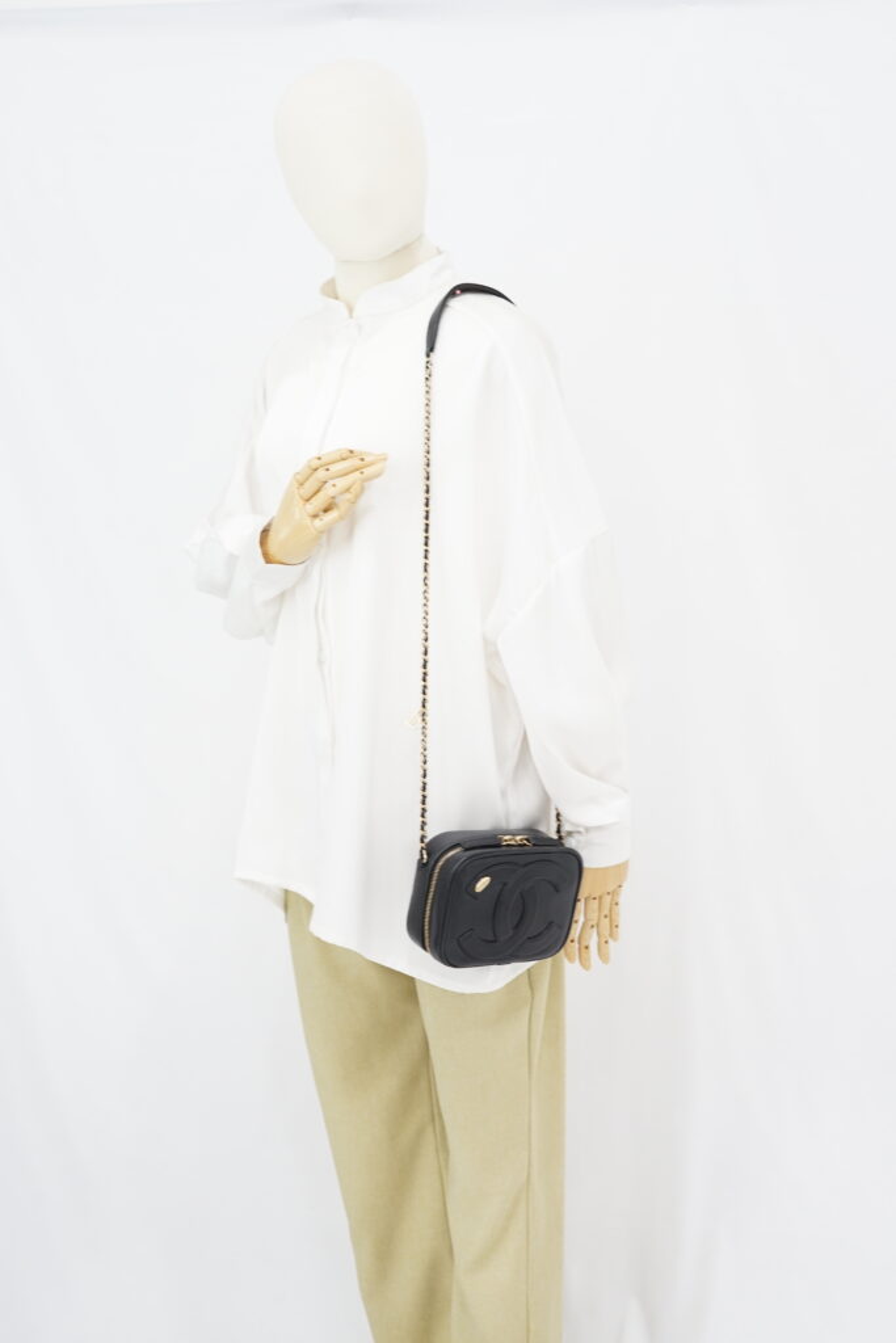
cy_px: 672
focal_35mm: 50
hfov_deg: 27.0
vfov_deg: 39.6
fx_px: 1866
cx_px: 448
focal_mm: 50
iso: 640
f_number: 6.3
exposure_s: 1/5
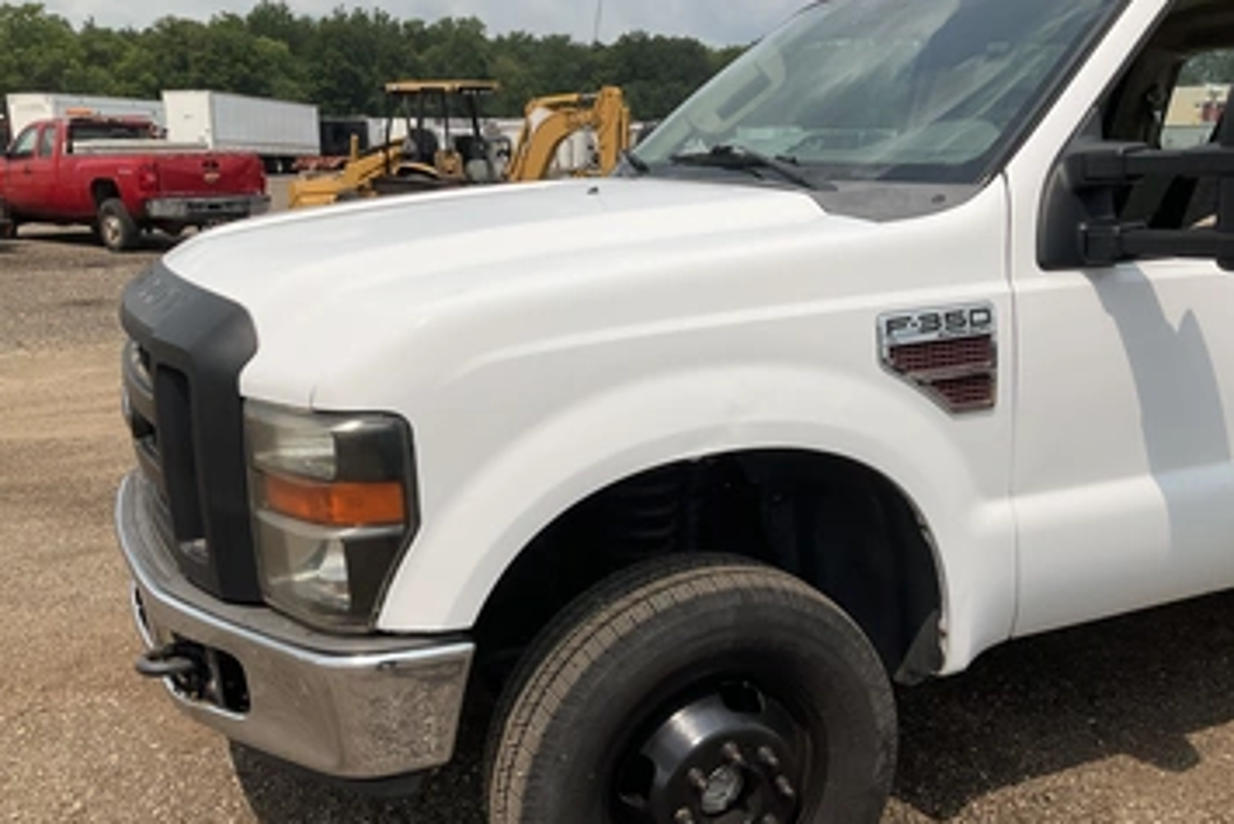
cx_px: 657
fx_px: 1166
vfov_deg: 38.8
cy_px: 490
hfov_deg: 55.7
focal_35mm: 34
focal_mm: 3
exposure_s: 1/2667
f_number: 1.8
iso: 25
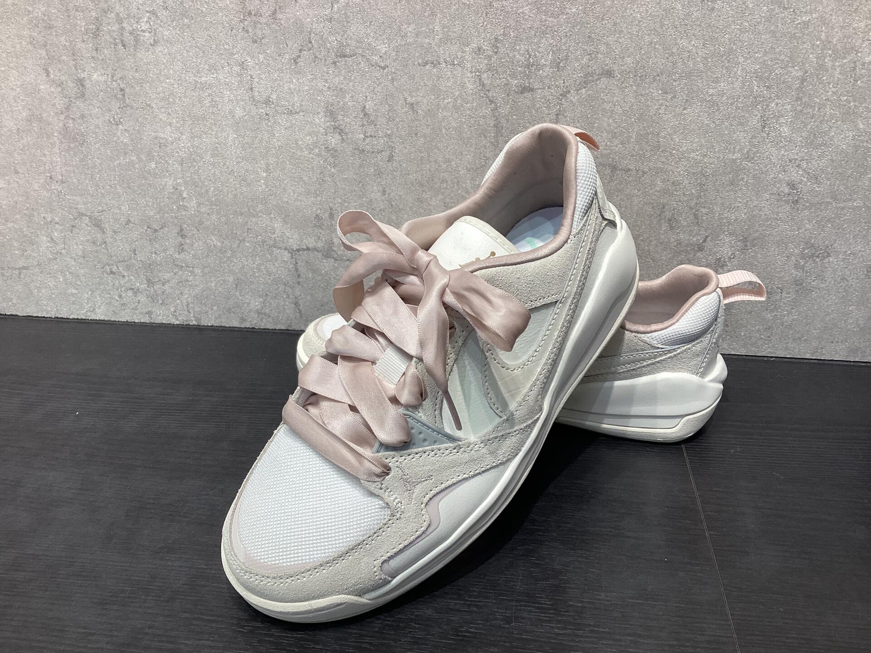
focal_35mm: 31
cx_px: 436
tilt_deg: -26.7
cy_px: 326
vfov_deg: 45.4
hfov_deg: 58.4
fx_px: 780
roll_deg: -0.9
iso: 64
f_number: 2.4
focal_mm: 3.3
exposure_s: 1/100
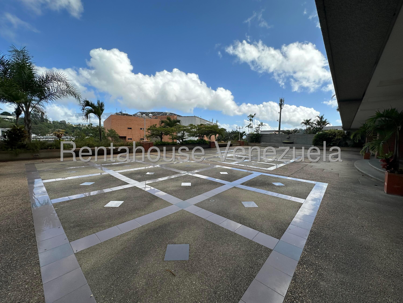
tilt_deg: -5.8
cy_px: 152
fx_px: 163
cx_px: 202
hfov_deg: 102.1
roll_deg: -1.2
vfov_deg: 85.7
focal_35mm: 14
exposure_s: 1/1742
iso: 50
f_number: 2.2
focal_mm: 2.22
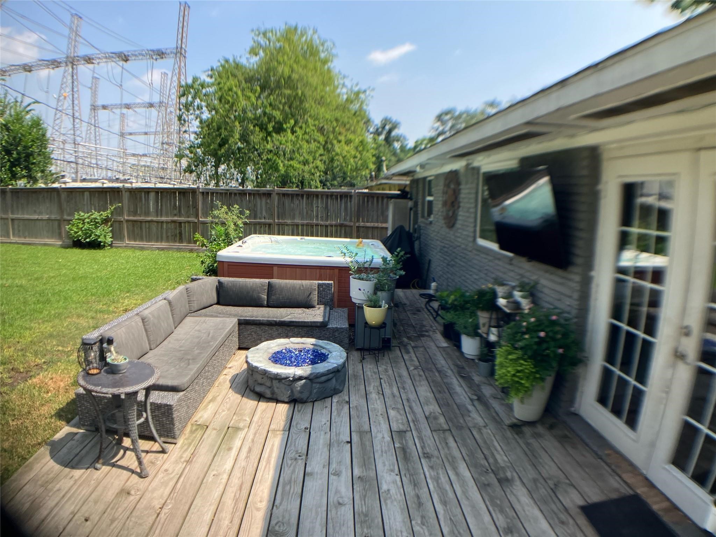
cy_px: 268
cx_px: 358
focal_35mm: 28
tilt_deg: -7.1
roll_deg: -1.9
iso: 32
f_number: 1.8
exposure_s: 1/823
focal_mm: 3.99
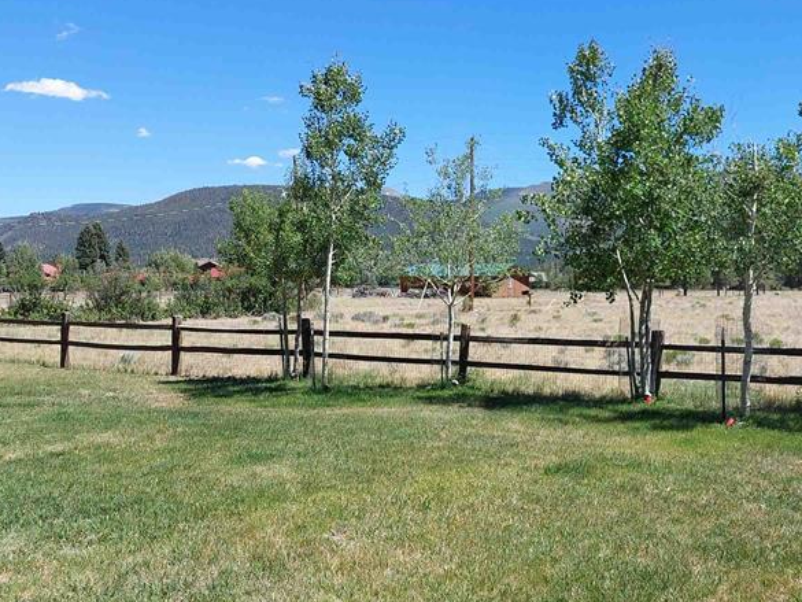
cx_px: 540
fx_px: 973
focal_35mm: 42
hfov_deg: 44.1
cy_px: 341
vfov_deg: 34.3
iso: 40
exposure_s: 1/1260
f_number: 1.8
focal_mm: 5.23
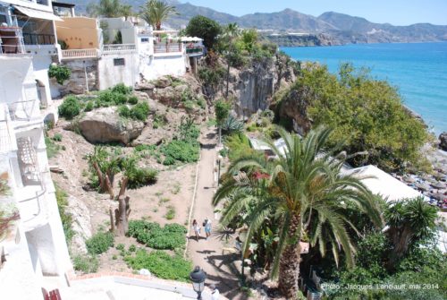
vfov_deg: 48.1
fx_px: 336
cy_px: 150
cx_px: 224
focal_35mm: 27
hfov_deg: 67.3
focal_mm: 18
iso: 100
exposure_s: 1/200
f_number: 7.1
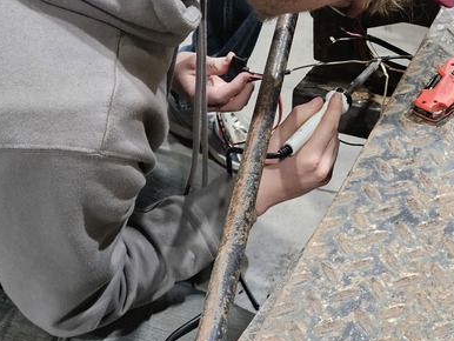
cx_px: 313
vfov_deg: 24.1
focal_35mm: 61
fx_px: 801
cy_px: 168
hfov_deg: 31.3
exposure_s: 1/120
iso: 1000
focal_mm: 5.4
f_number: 1.8
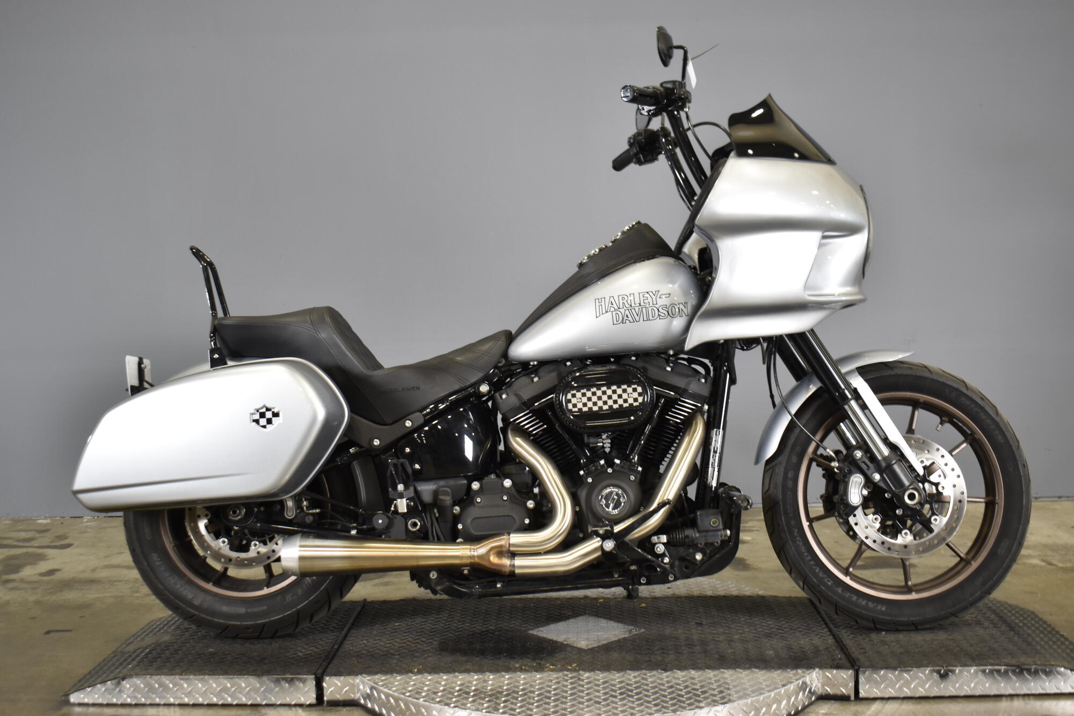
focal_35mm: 42
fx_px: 1253
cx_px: 537
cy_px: 358
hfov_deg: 46.4
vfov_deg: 31.9
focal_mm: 28
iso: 400
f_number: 4.2
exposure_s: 1/25
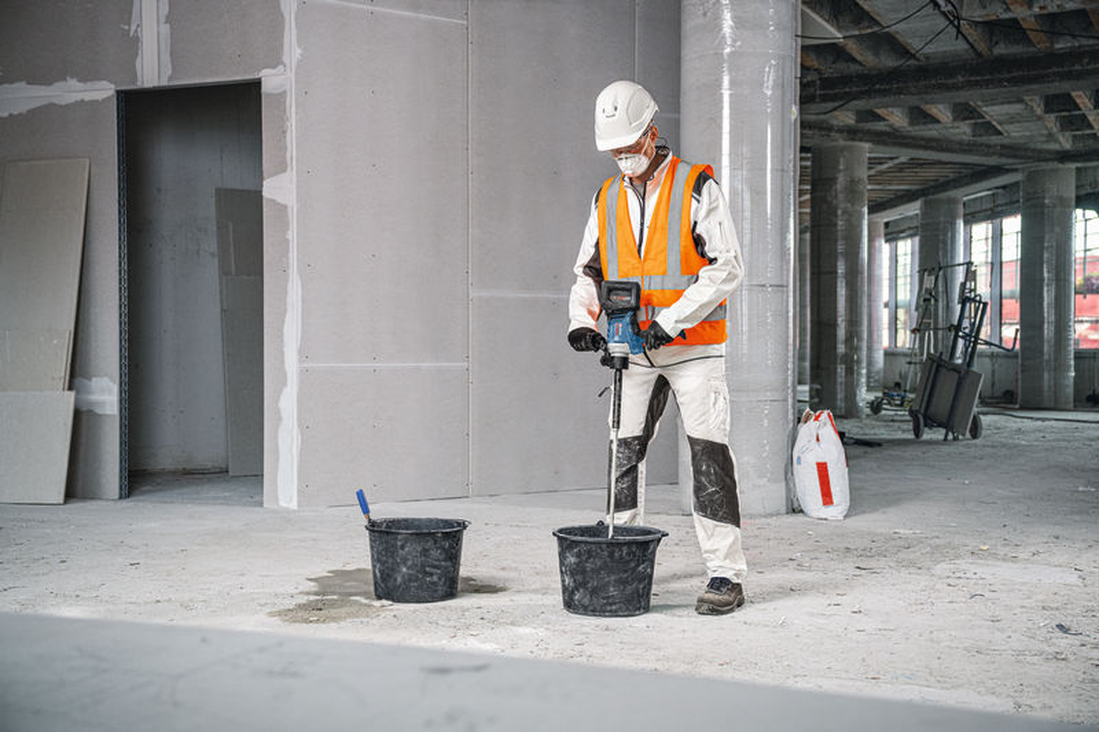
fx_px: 1434
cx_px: 550
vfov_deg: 28.6
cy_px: 366
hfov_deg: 41.9
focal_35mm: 47
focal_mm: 47
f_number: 4
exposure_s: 1/160
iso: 800
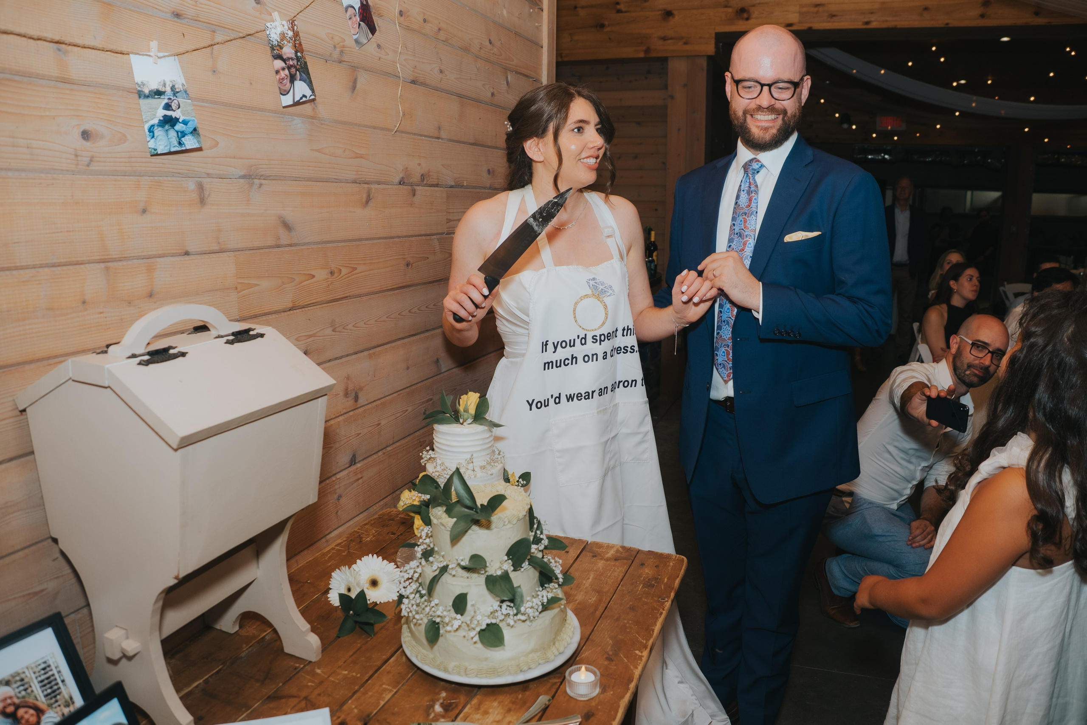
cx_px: 544
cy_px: 362
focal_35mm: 25
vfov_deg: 51.4
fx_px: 754
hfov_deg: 71.6
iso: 200
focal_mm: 12
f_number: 2.8
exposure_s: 1/160
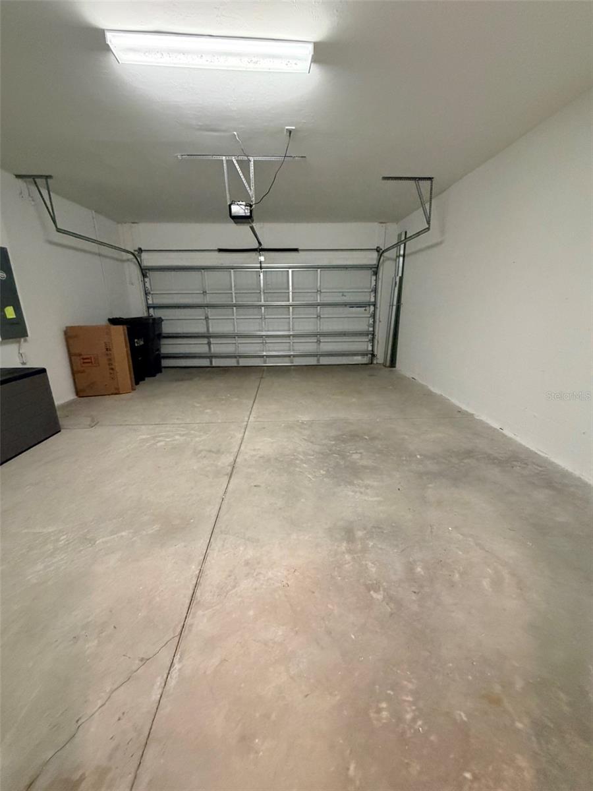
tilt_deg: -16.3
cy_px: 396
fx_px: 320
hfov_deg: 85.7
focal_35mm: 14
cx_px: 296
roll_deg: +0.2
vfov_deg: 102.1
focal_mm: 2.22
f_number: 2.2
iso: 400
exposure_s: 1/60
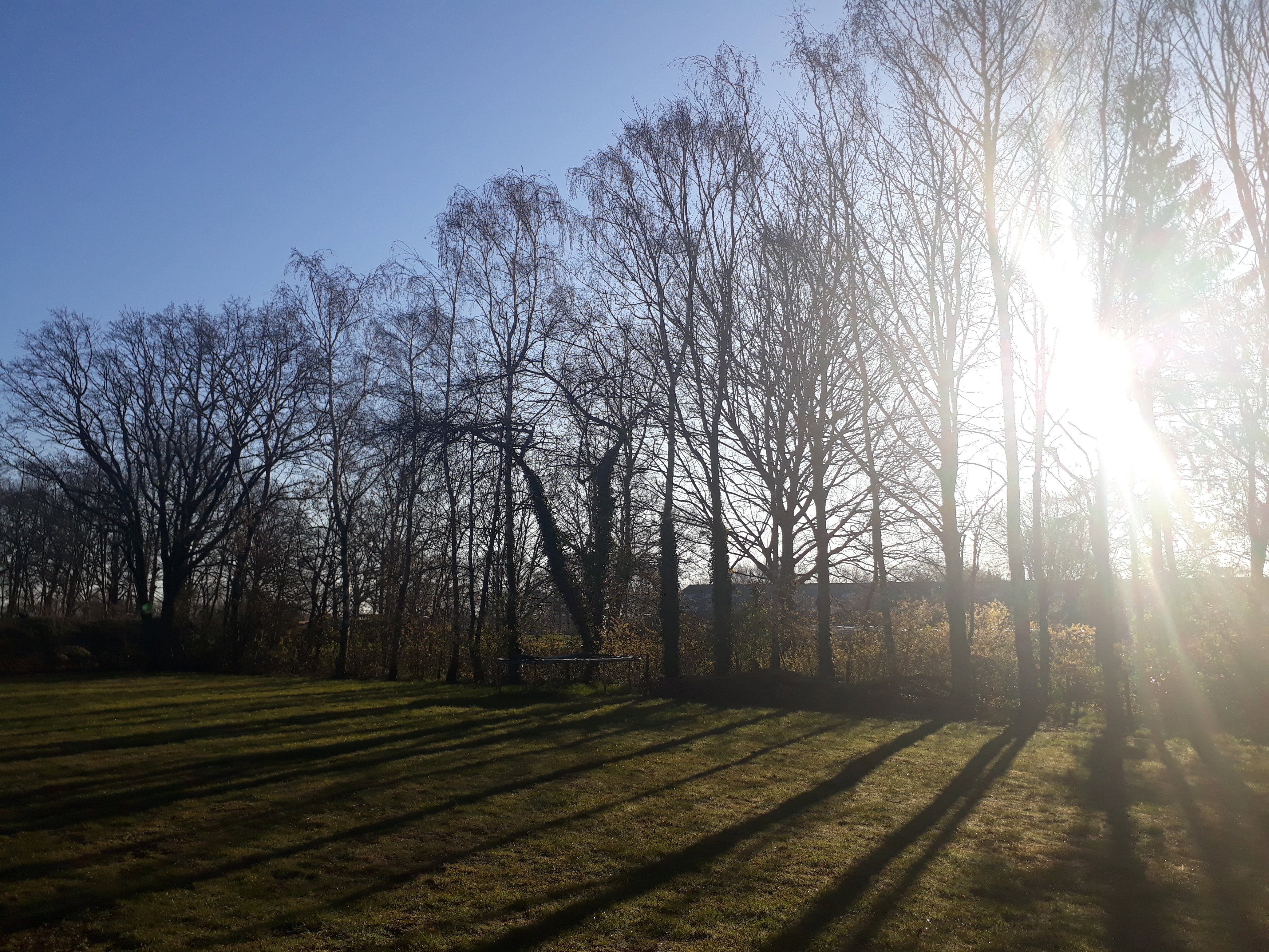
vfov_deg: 51.4
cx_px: 634
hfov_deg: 65.3
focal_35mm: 27
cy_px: 476
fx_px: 990
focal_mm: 3.6
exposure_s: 1/1610
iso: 40
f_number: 1.9
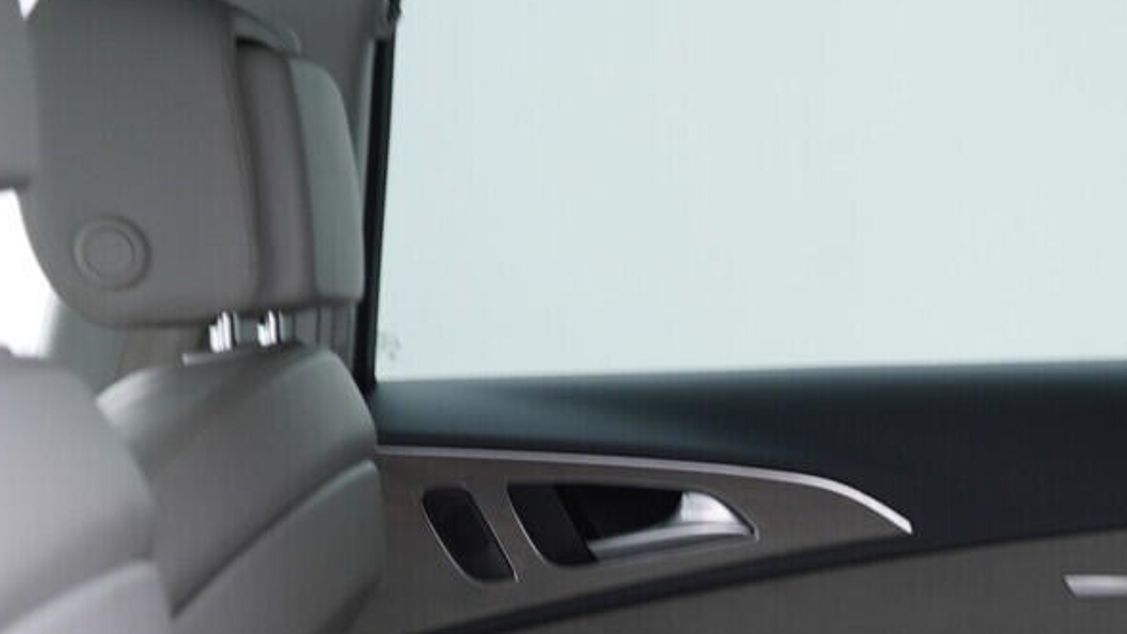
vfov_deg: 12.8
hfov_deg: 22.2
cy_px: 812
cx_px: 1169
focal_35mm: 92
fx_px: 2750
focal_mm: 24
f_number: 2.8
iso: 200
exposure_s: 1/40
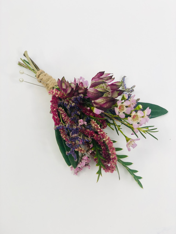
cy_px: 117
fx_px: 353
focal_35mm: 52
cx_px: 88
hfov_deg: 28.0
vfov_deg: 36.8
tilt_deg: -66.2
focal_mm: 6
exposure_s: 1/50
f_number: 2.4
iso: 16
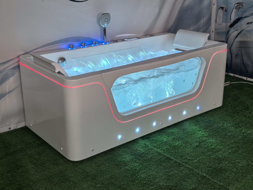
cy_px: 95
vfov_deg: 30.3
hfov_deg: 39.7
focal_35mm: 48
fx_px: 351
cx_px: 126
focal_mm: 5.75
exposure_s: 1/39.9
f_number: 1.4
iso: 400
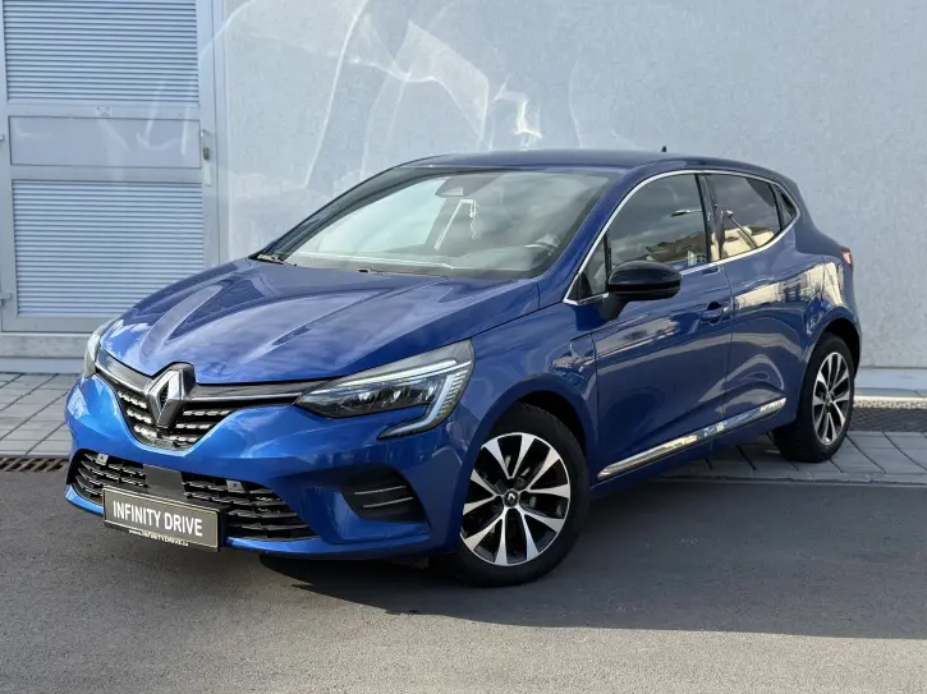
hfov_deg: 36.2
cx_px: 478
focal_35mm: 53
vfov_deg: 27.5
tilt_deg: -9.3
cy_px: 357
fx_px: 1419
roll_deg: -0.9
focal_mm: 6.76
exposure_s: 1/1403
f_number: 1.78
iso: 80
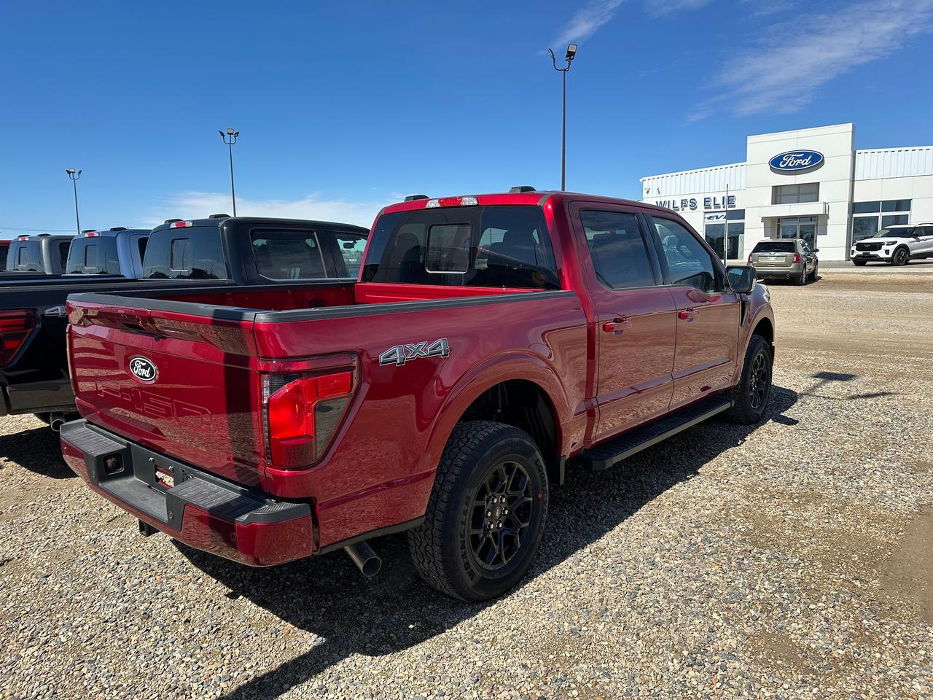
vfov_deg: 56.8
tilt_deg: -7.1
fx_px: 647
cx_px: 466
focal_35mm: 24
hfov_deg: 71.6
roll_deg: +1.5
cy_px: 350
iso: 80
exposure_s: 1/4348
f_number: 1.78
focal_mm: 6.86
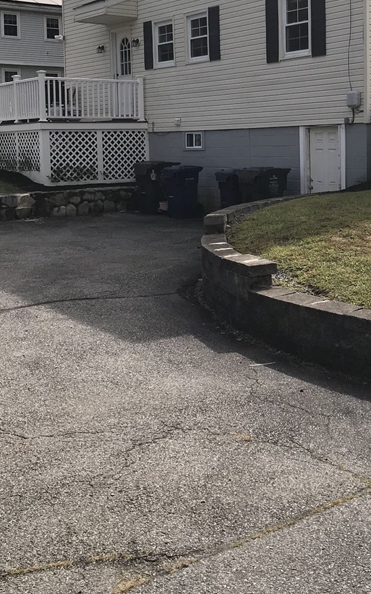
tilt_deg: -3.6
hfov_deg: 24.3
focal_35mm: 52
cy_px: 199
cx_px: 320
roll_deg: +0.2
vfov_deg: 38.4
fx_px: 841
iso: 20
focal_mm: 3.99
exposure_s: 1/2994
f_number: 1.8
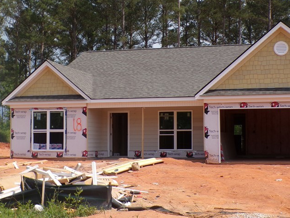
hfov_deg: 32.0
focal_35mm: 60
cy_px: 105
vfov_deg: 24.4
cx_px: 179
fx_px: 503
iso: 100
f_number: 4.9
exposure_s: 1/600
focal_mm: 6.6
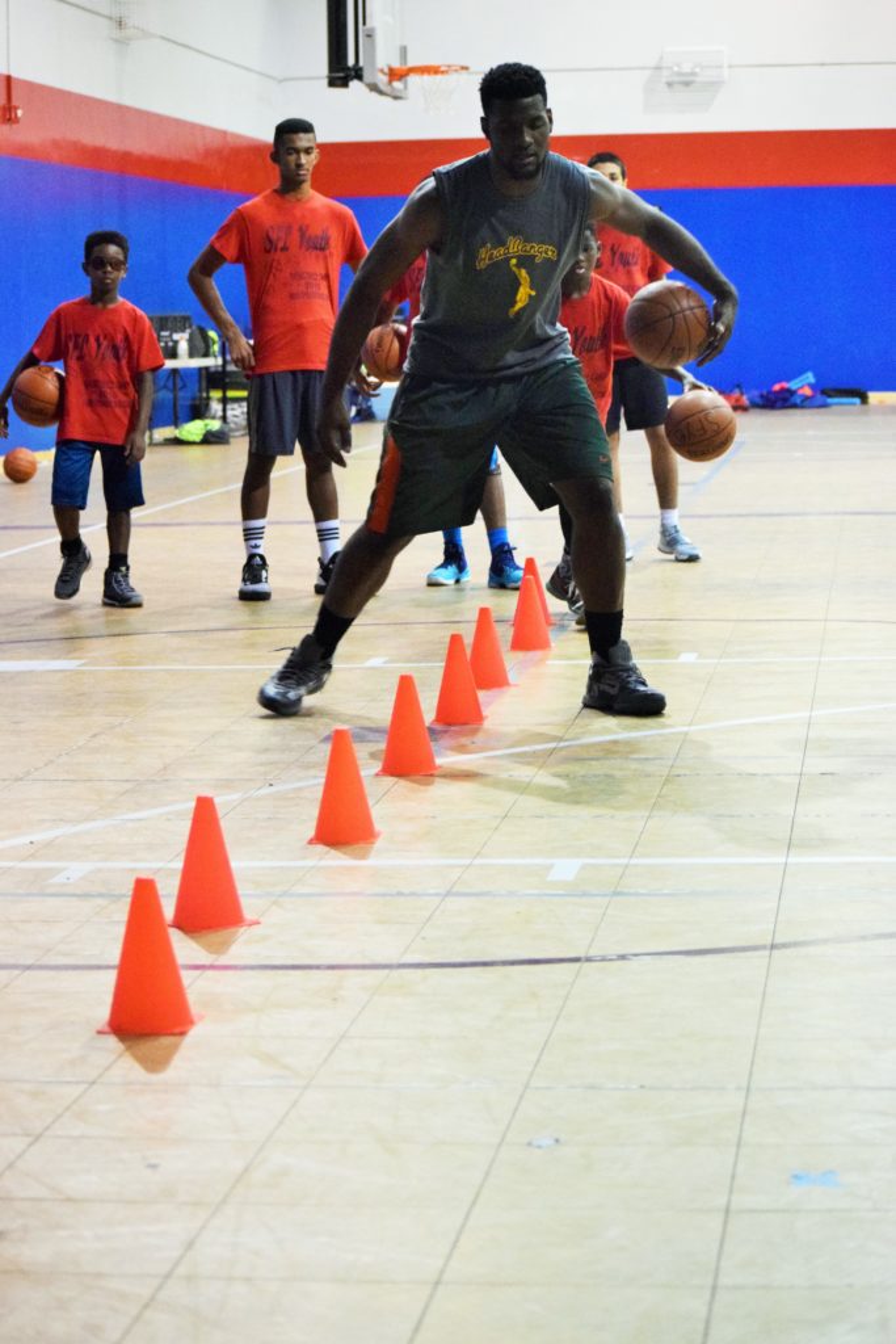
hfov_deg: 16.6
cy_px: 672
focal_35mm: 82
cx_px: 448
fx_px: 3079
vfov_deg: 24.6
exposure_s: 1/200
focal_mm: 55
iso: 3200
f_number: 4
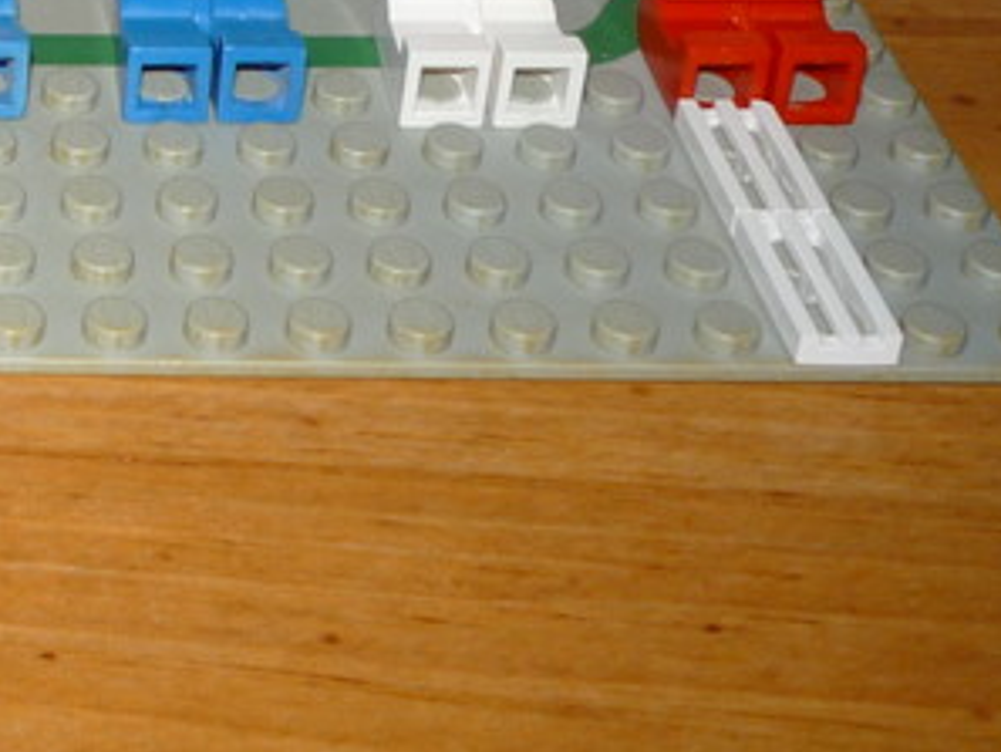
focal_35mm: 97
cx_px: -431
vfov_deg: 14.5
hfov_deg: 18.3
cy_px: -261
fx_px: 2806
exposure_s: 1/30
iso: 100
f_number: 4
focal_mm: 5.2
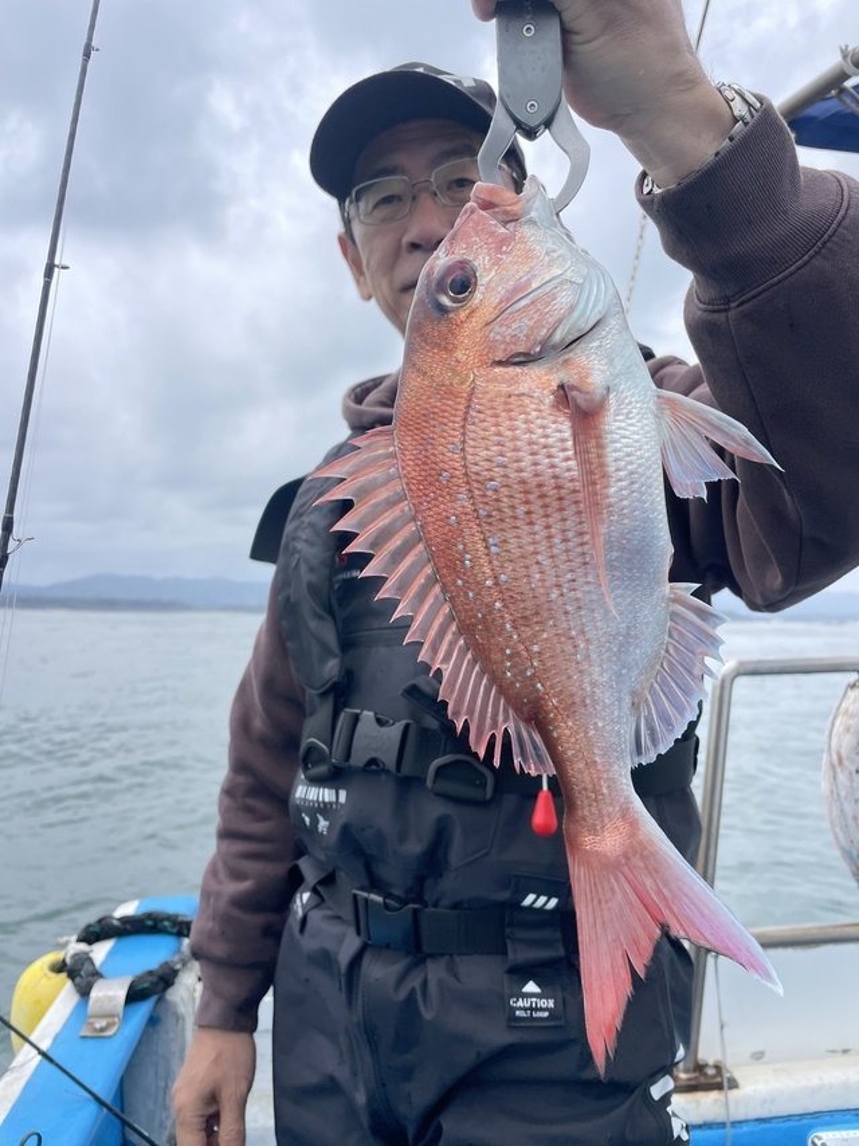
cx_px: 430
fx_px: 861
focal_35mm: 26
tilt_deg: +4.2
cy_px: 573
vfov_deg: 67.3
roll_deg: -0.8
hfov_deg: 53.0
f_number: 1.6
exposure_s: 1/2092
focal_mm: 4.2
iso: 32
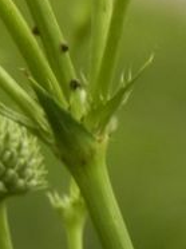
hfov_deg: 1.6
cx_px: -96
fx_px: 6549
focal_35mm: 912
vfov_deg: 2.2
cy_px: -114
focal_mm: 37.7
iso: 160
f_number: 5
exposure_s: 1/640
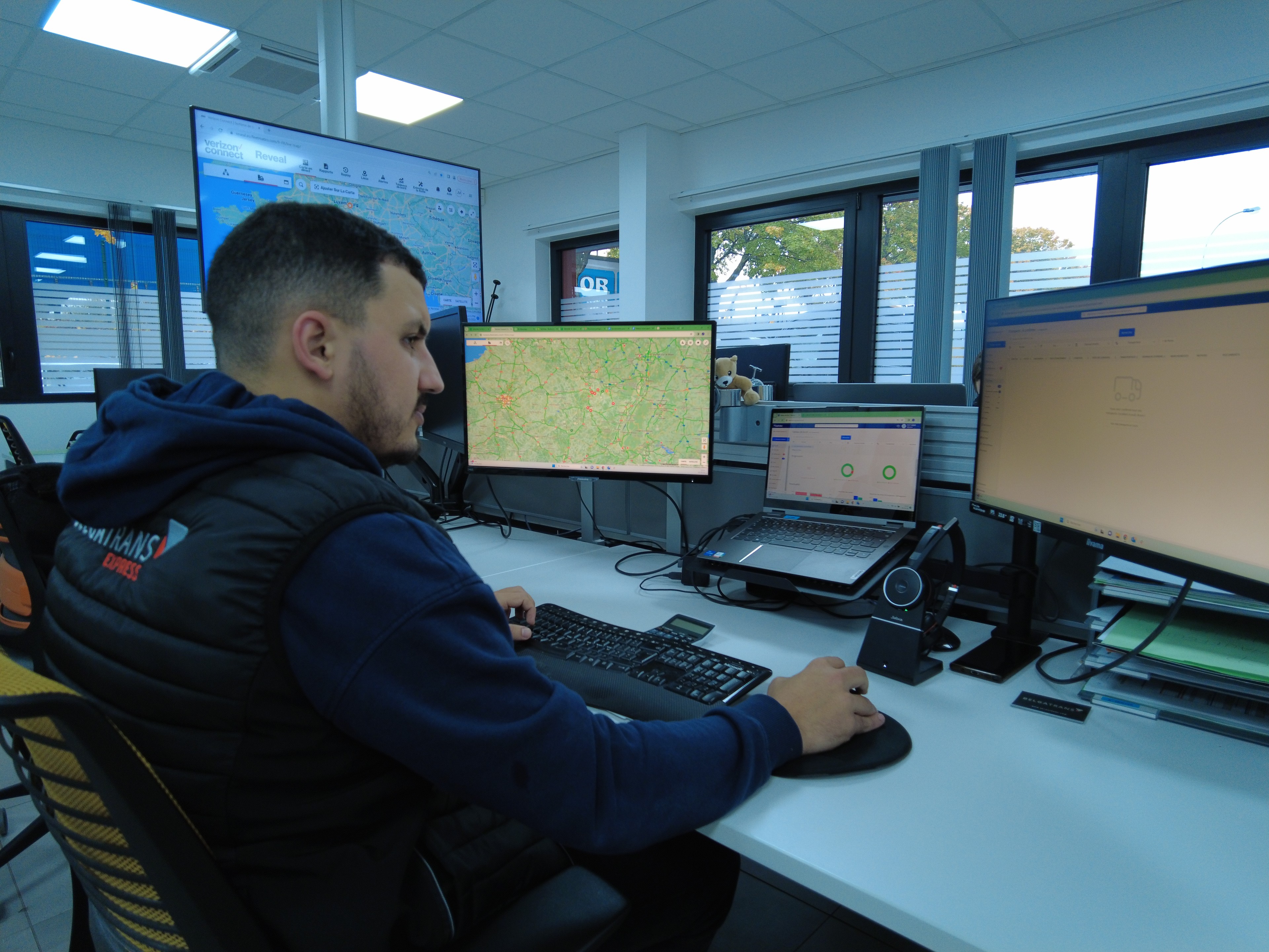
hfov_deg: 81.7
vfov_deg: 66.0
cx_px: 634
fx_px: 733
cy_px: 476
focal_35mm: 20
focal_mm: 4.4
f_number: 1.8
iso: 100
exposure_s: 1/25
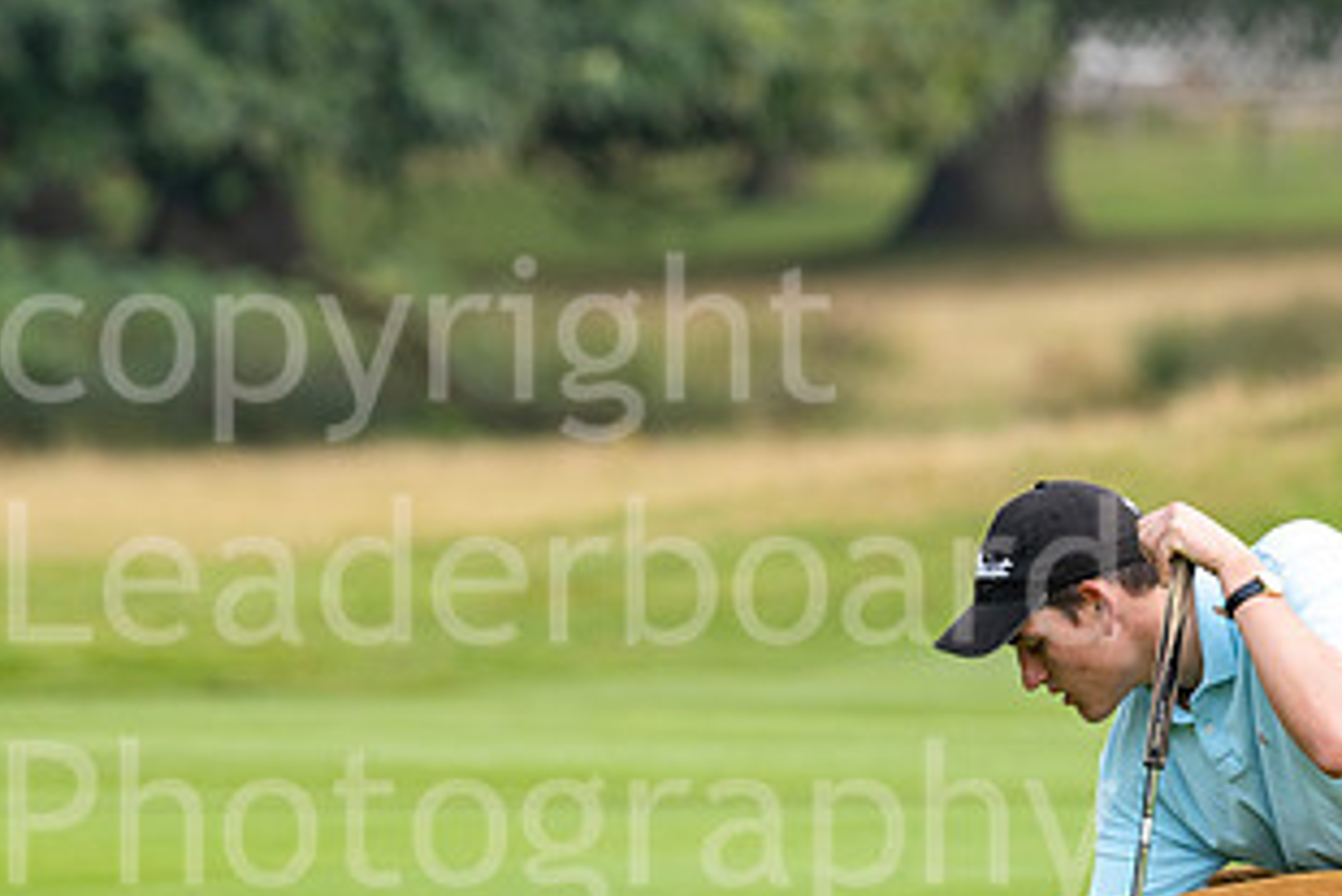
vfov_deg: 2.5
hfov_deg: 3.7
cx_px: 567
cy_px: 612
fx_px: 20922
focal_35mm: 561
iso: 400
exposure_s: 1/500
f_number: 5.6
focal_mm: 300
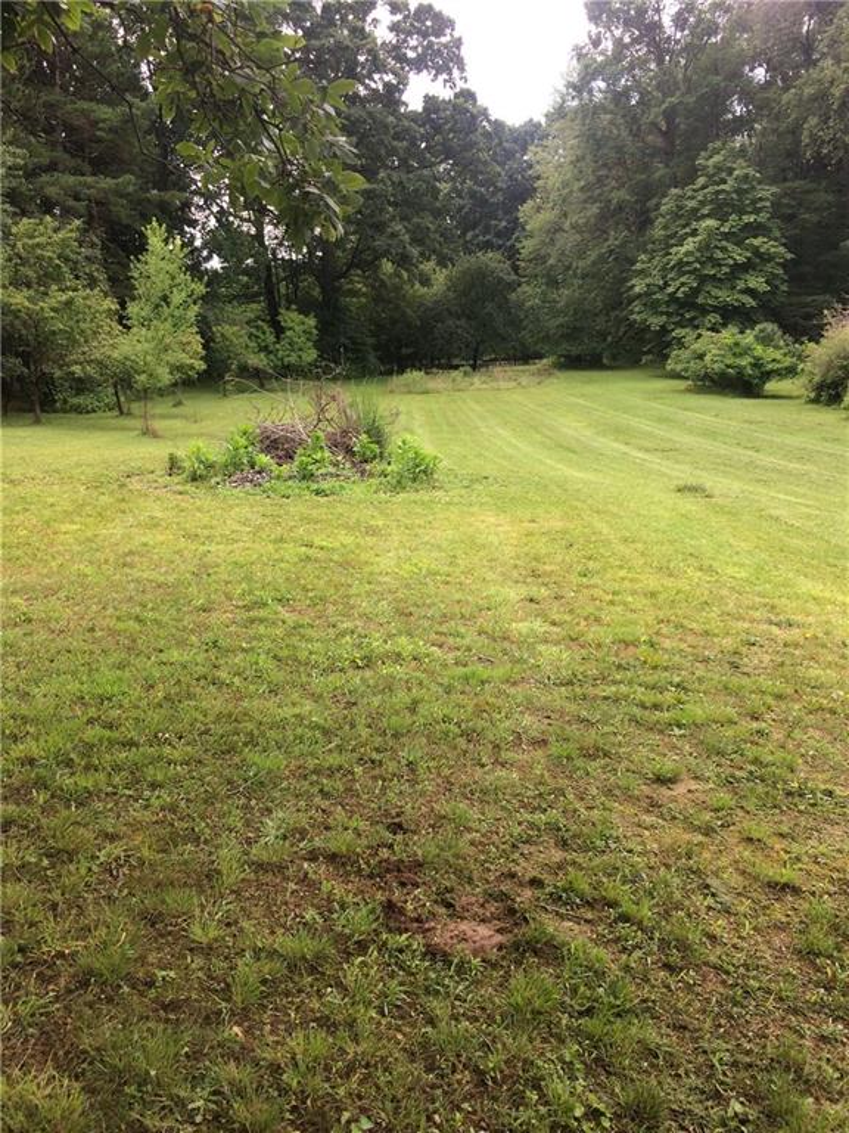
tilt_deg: -13.5
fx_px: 948
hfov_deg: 48.2
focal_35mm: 29
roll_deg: +2.6
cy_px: 566
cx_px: 424
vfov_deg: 61.7
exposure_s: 1/376
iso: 32
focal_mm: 4.15
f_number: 2.2
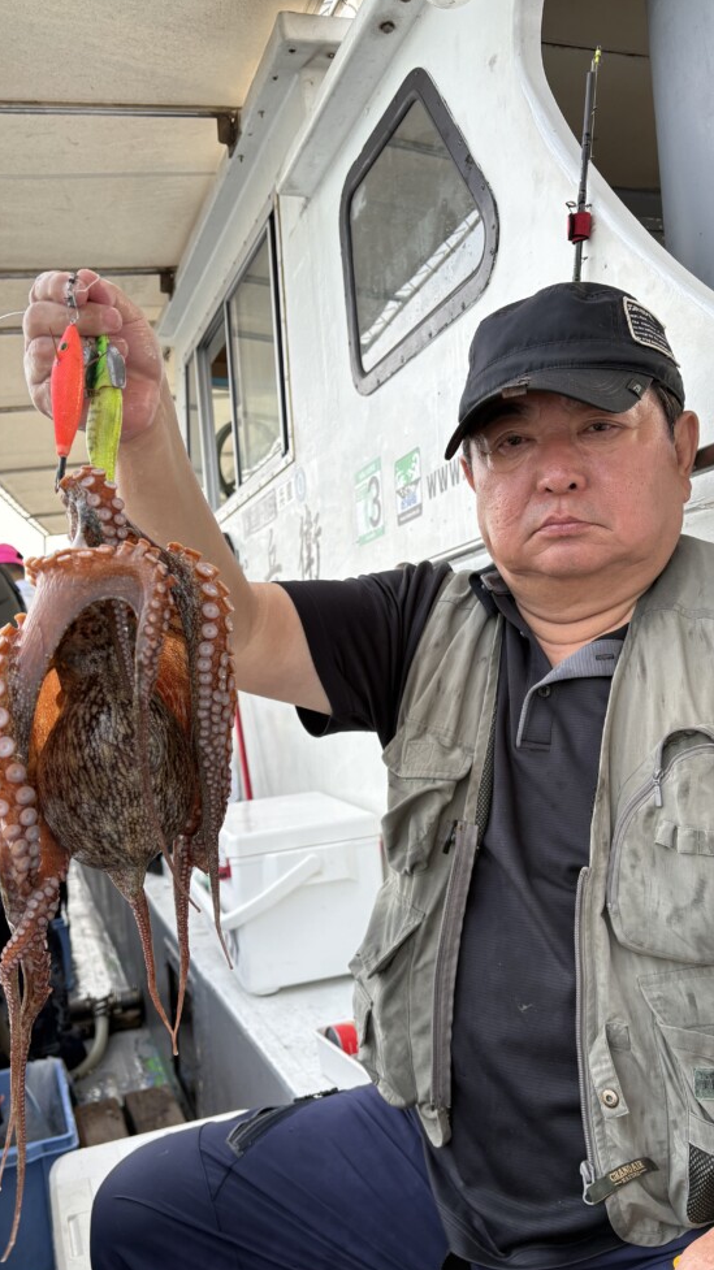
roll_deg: +4.5
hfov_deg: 40.1
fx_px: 977
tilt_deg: +4.1
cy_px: 643
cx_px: 350
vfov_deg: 66.1
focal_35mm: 29
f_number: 1.6
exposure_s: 1/485
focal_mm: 5.96
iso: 50
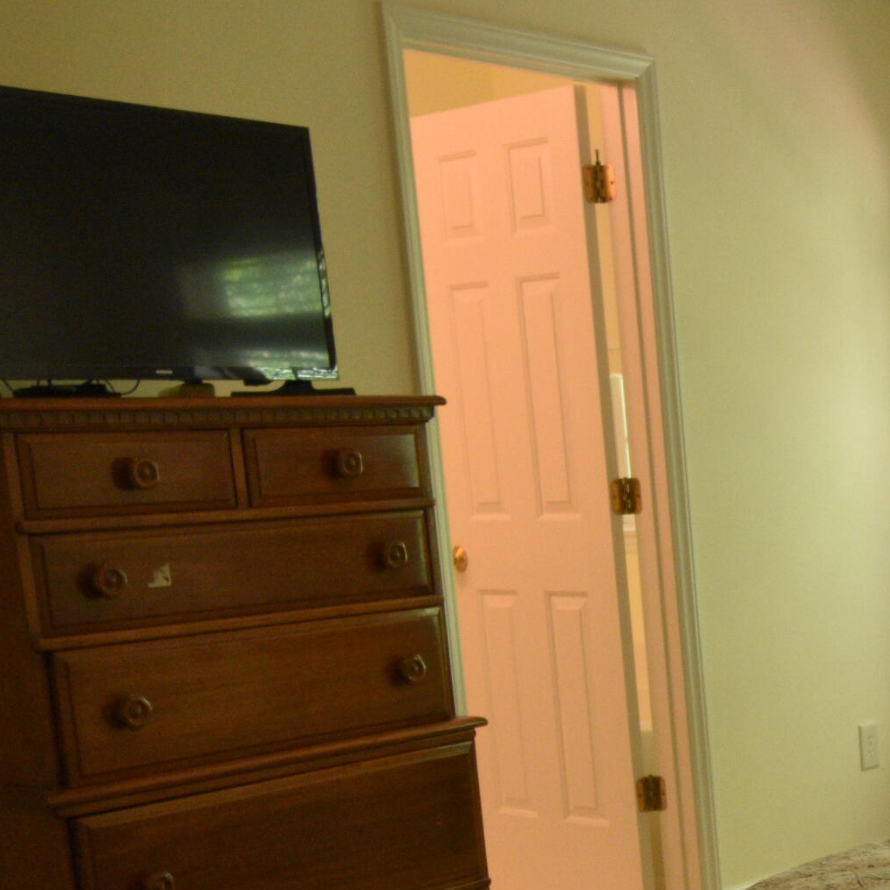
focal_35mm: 75
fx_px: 2182
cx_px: 1192
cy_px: 786
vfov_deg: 22.5
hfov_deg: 20.8
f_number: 5.6
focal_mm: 20
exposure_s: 1/60
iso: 1600
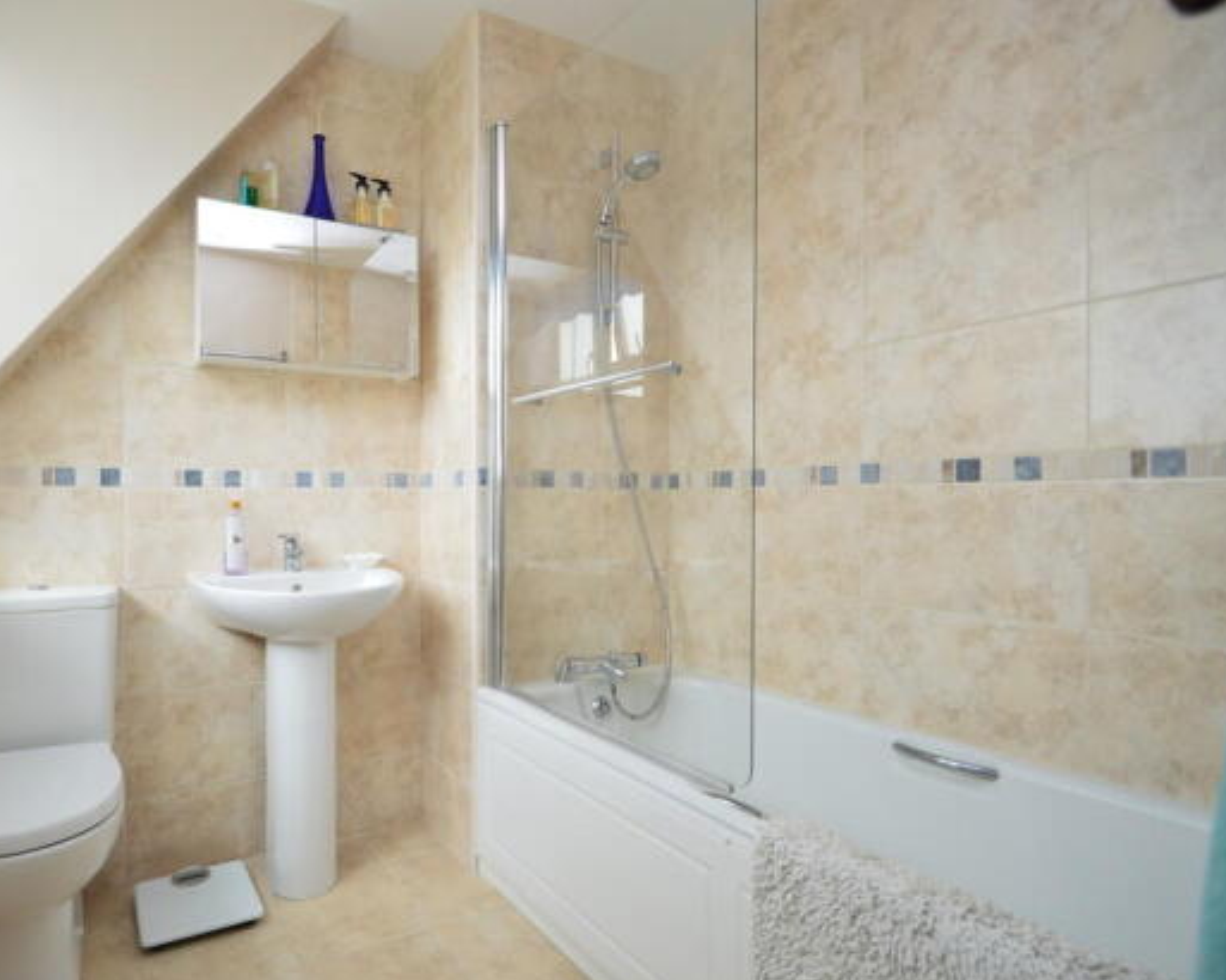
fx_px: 653
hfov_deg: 84.7
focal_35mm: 18
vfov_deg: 73.7
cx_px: 459
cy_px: 519
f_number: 5
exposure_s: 1/100
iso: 220
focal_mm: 10
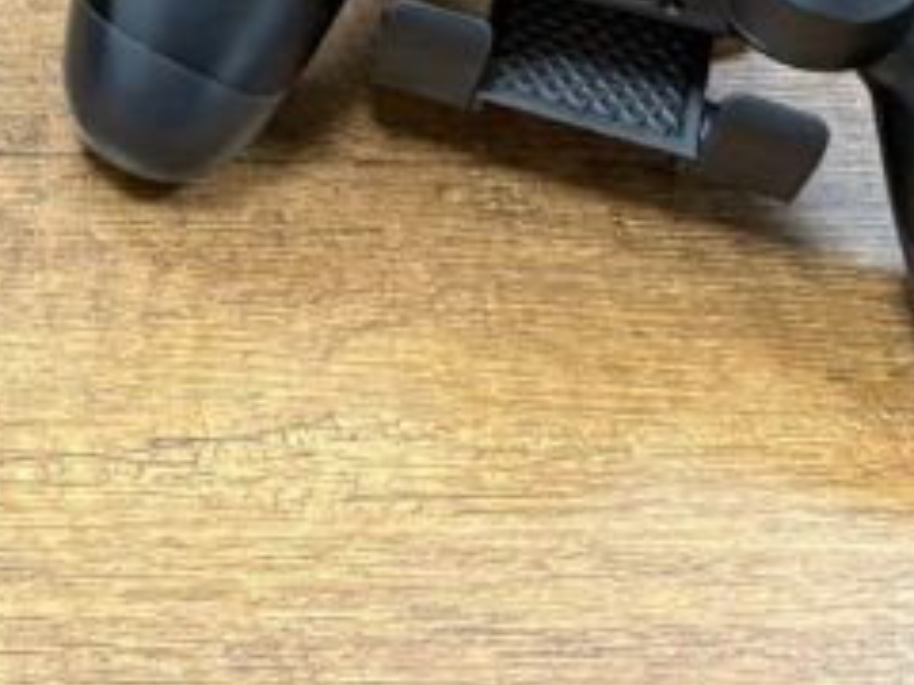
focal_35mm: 120
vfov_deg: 11.0
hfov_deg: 14.9
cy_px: -761
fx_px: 3168
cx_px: -575
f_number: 1.78
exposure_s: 1/50
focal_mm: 6.76
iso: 320
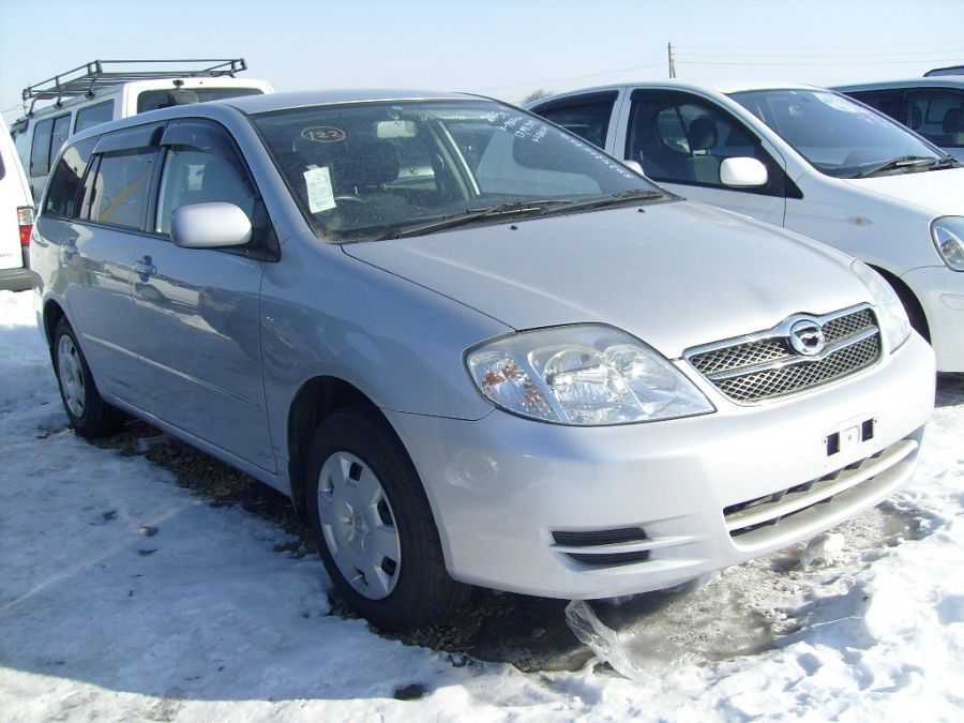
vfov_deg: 40.7
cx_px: 482
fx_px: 975
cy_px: 362
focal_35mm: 35
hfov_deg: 52.6
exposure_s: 1/250
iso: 80
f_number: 7.1
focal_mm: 5.8
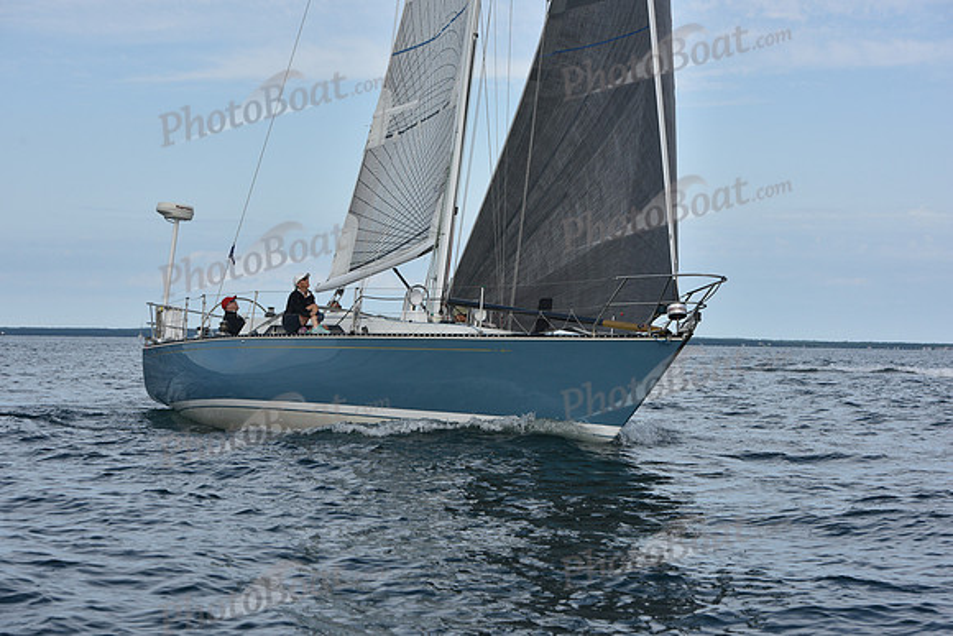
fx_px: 2171
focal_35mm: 82
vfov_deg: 16.7
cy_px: 318
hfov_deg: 24.8
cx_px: 476
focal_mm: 82
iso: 320
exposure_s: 1/1000
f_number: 8
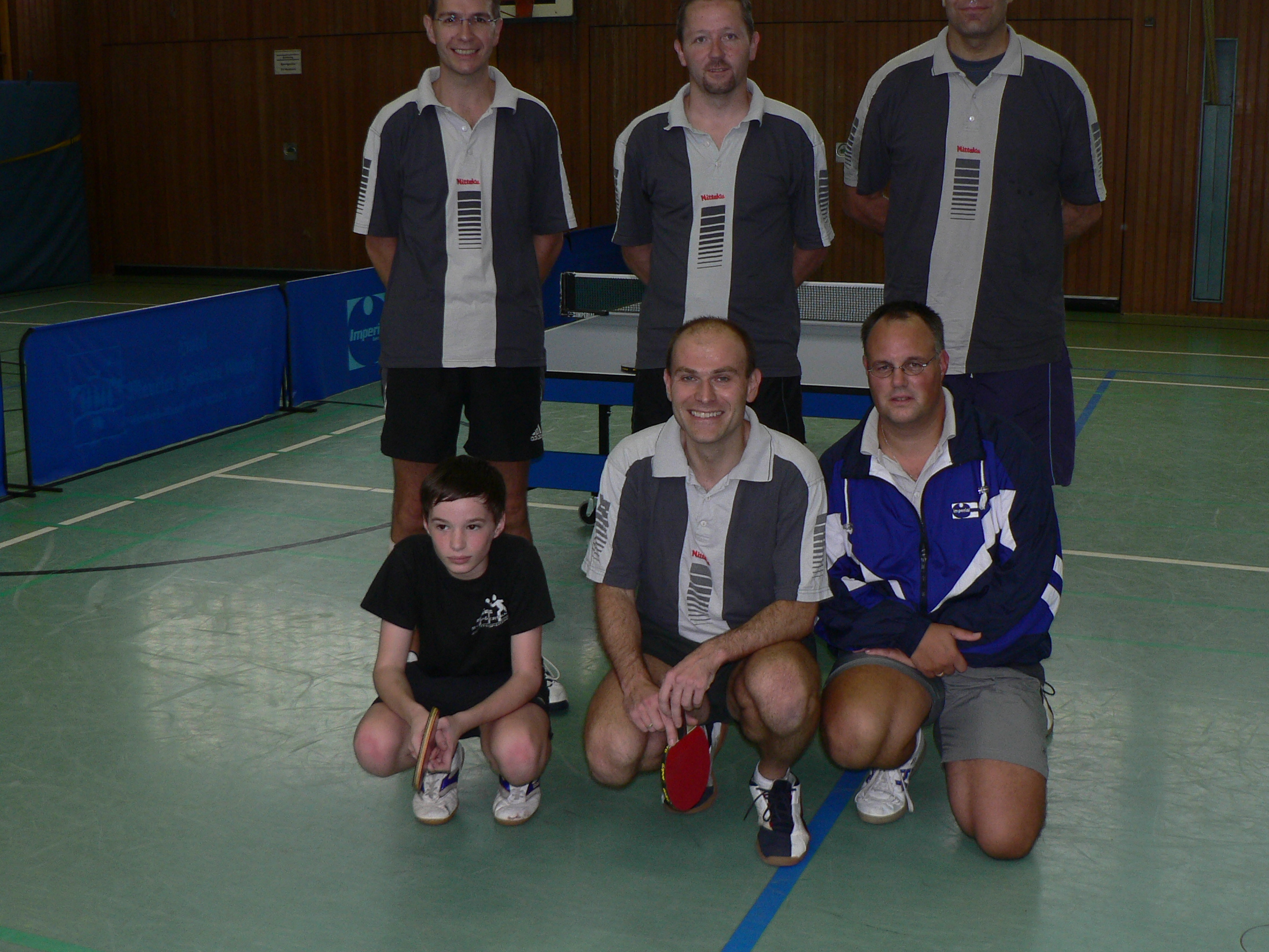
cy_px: 455
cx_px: 685
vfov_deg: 34.4
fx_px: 1540
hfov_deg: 44.8
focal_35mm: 42
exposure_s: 1/60
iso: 100
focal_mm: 6
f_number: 2.8
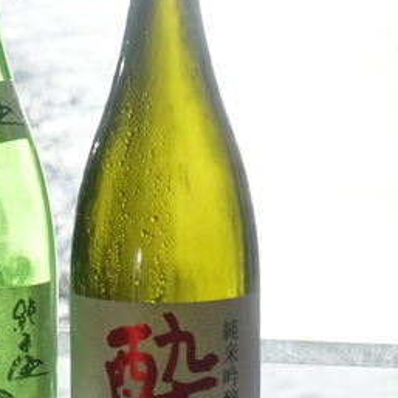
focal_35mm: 222
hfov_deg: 7.9
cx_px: 101
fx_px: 2892
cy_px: 272
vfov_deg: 7.9
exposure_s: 1/400
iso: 200
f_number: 8
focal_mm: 55
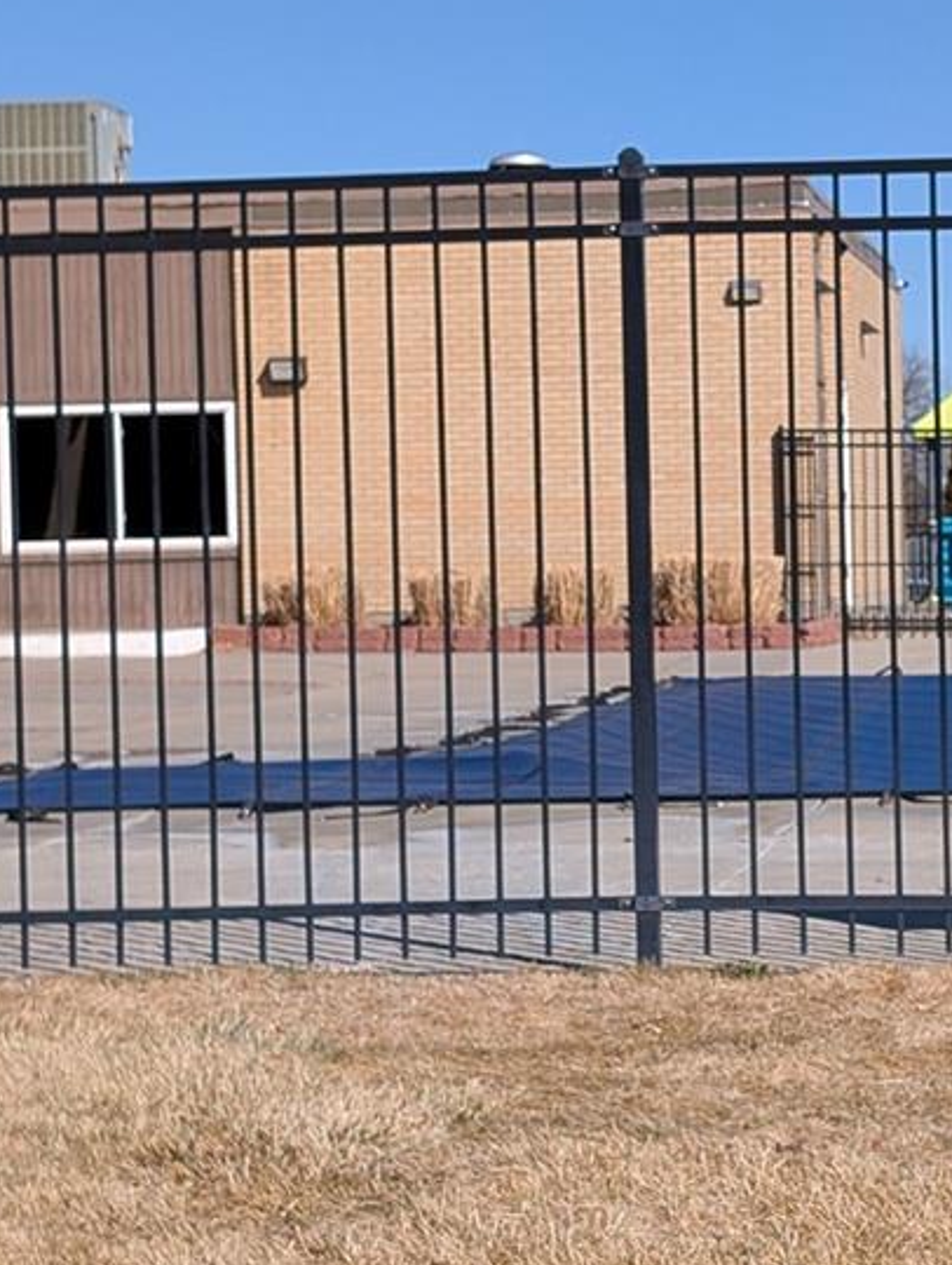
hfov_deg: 13.6
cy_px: 582
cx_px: 705
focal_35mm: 109
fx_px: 3986
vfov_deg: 18.0
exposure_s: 1/2222
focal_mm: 6.9
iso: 24
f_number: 1.68
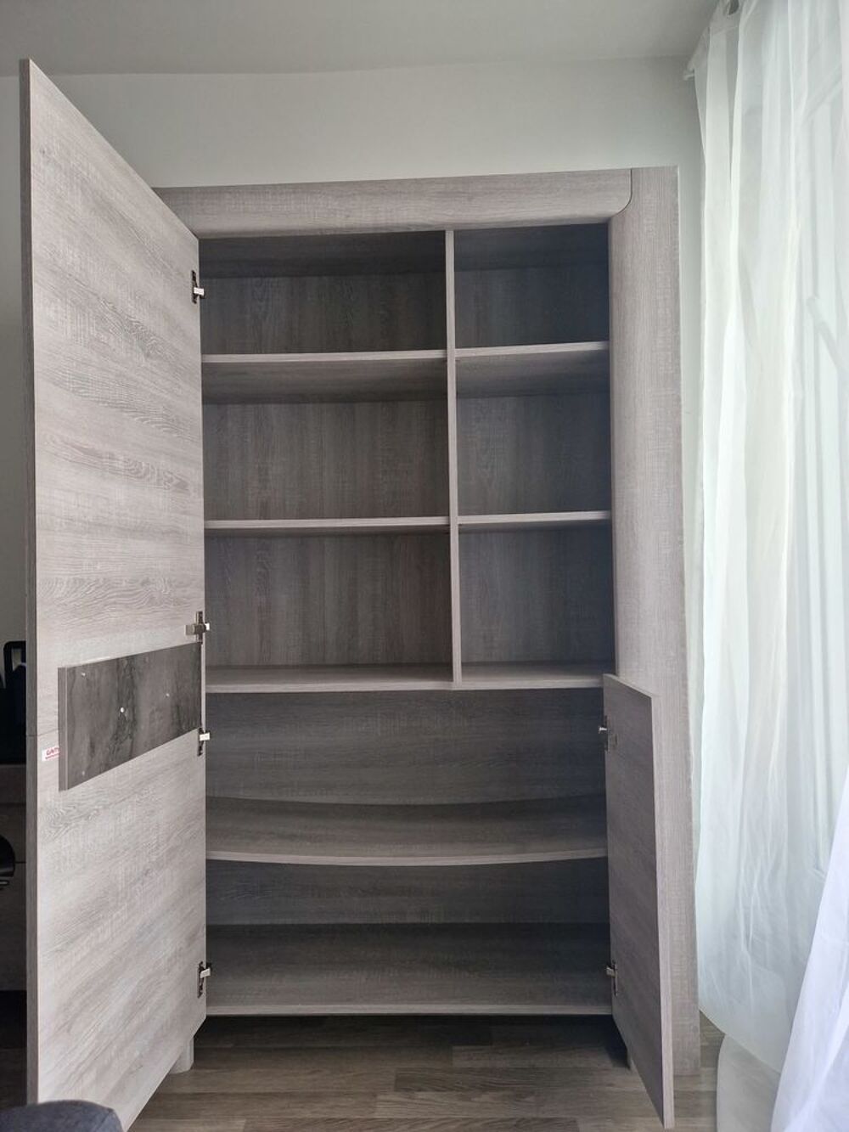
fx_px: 752
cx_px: 424
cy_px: 566
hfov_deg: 58.9
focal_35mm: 23
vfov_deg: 73.9
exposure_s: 1/100
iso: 320
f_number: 1.8
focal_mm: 5.4
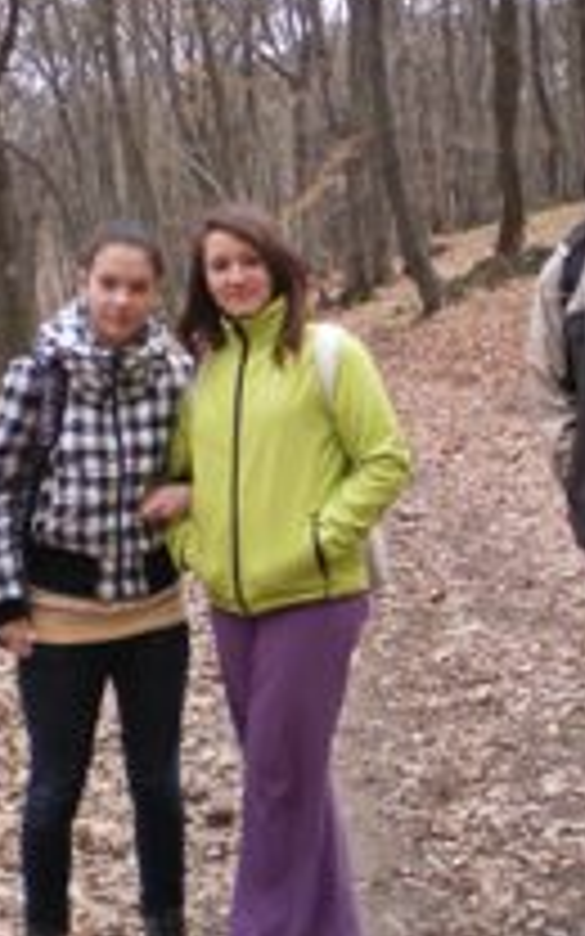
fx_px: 2449
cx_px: 360
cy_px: 410
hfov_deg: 13.6
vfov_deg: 21.6
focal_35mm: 96
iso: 100
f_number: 3.1
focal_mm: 6.3
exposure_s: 1/160
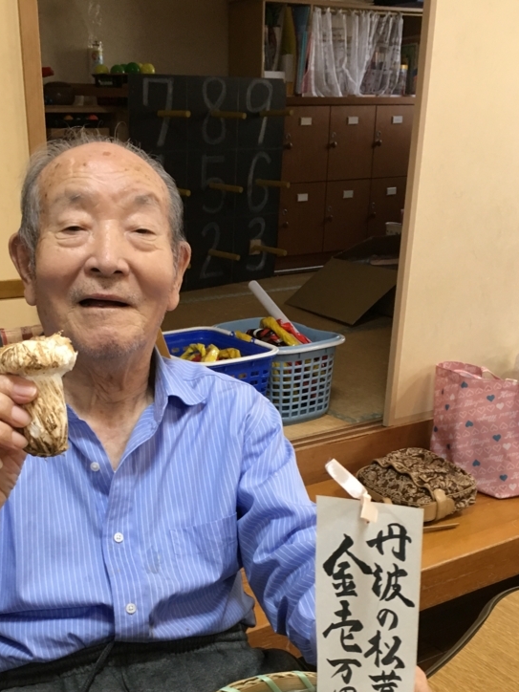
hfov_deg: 34.9
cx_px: 186
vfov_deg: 44.8
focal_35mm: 41
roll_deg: +0.9
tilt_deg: -24.0
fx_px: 820
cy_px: 486
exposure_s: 1/30
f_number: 2.2
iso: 100
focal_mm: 4.15
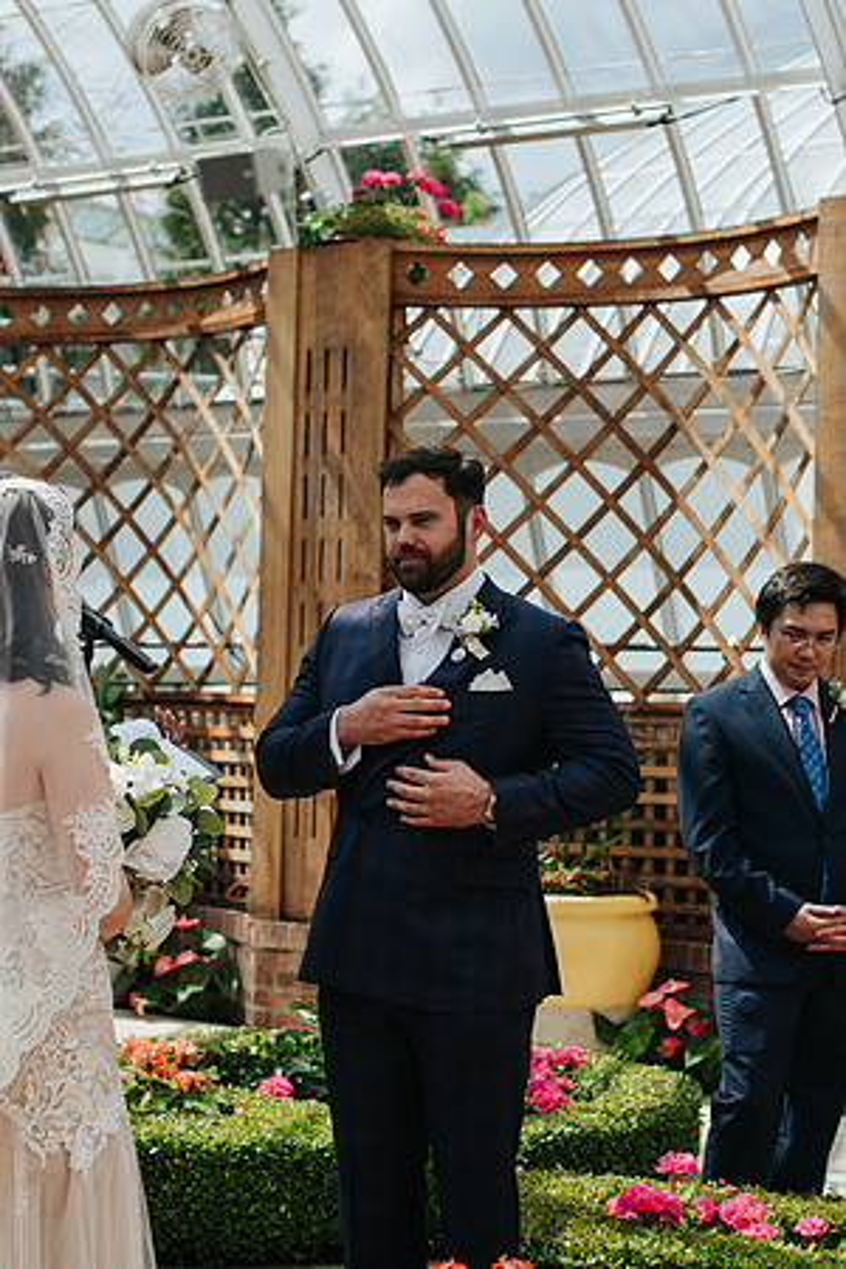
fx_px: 2661
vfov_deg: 26.8
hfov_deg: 18.0
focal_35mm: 75
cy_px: 633
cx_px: 540
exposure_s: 1/1000
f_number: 3.5
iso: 110
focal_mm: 50
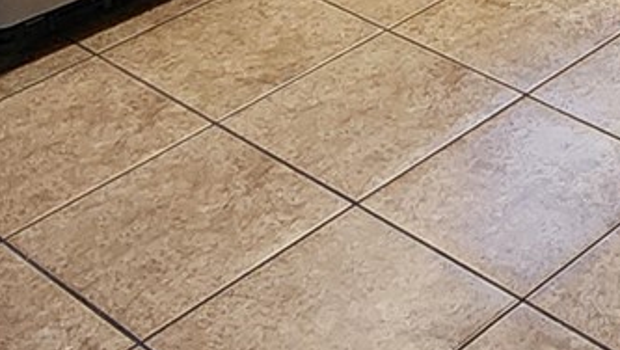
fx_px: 1432
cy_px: -484
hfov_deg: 22.3
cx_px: 767
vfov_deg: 11.5
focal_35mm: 87
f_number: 2.2
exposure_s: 1/60
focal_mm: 2.2
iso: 320
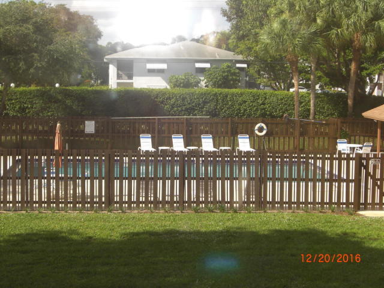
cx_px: 192
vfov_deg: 18.7
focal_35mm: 79
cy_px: 144
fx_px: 876
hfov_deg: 24.7
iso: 64
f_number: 4.1
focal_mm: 12.8
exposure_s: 1/400
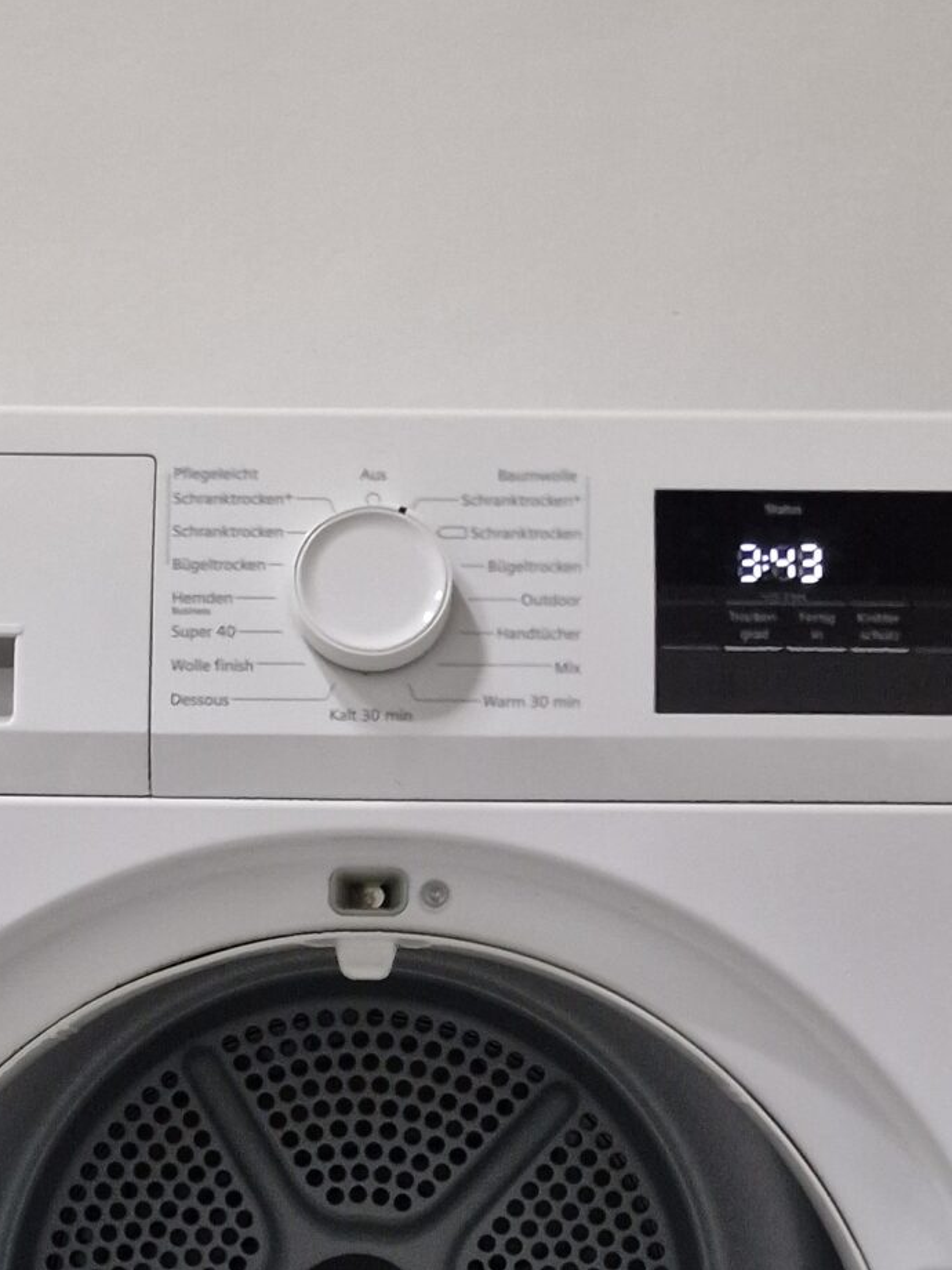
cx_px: 356
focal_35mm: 64
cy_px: 1385
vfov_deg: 27.7
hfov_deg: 22.9
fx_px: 2347
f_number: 1.8
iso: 640
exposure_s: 1/50
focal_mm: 6.4
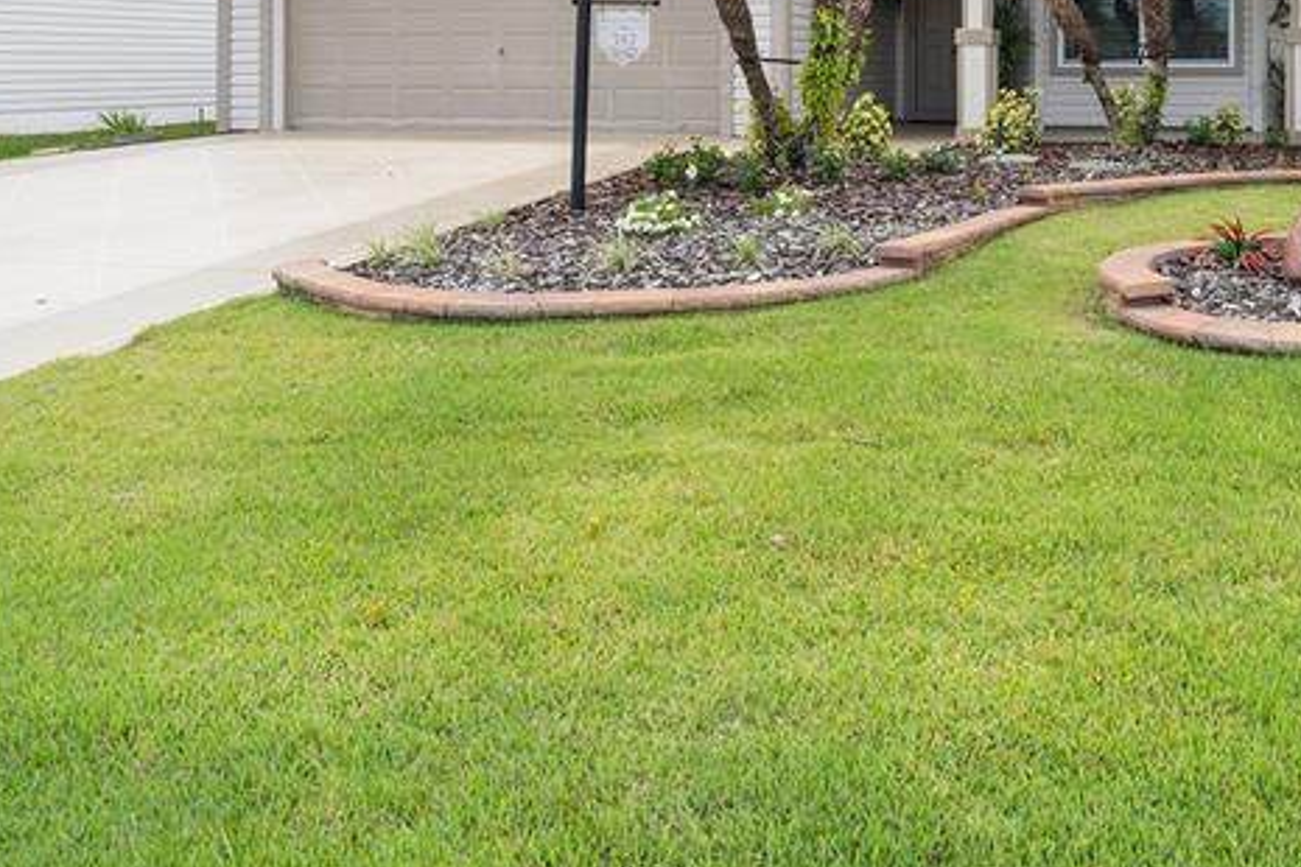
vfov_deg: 37.0
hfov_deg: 54.2
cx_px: 996
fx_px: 1192
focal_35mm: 33
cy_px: 59
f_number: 8
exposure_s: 1/320
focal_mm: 15
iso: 200
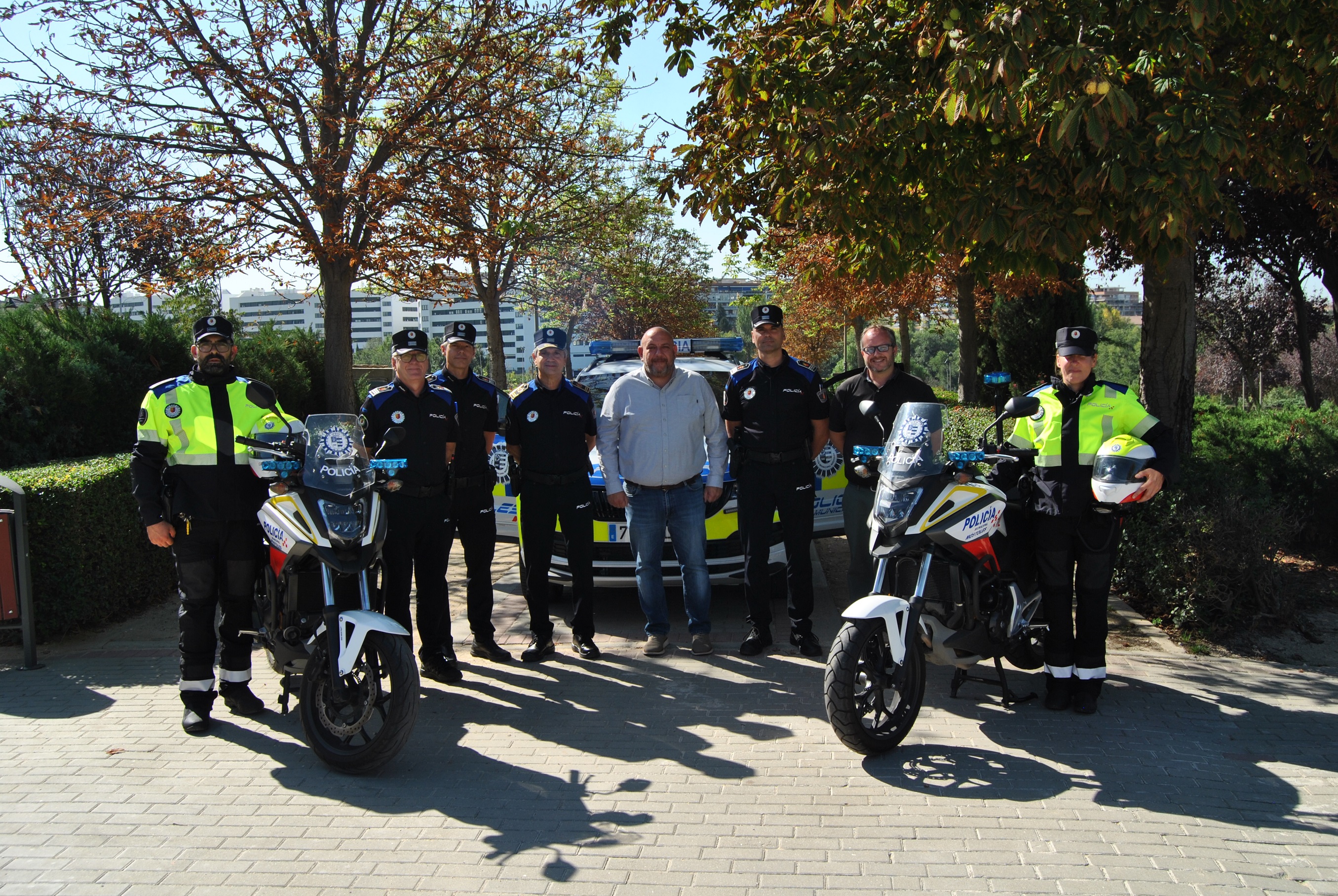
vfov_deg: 40.1
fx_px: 1228
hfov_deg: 57.2
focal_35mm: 33
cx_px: 669
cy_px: 448
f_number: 7.1
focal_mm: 22
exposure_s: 1/200
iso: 100
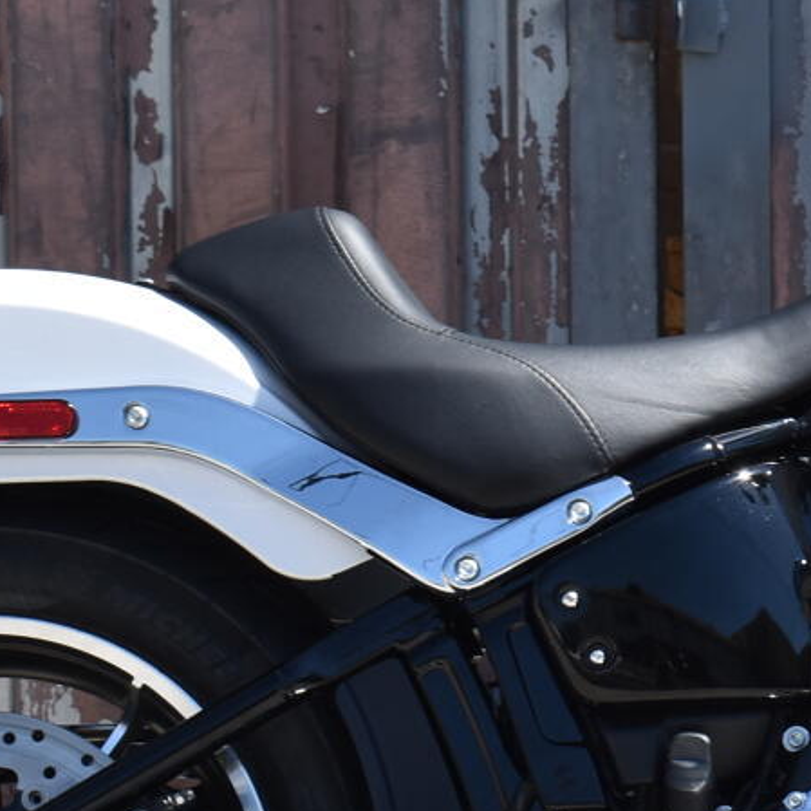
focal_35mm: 216
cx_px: 1064
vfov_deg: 8.1
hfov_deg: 8.0
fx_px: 5725
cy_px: 494
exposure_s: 1/250
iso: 100
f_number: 8
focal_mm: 38
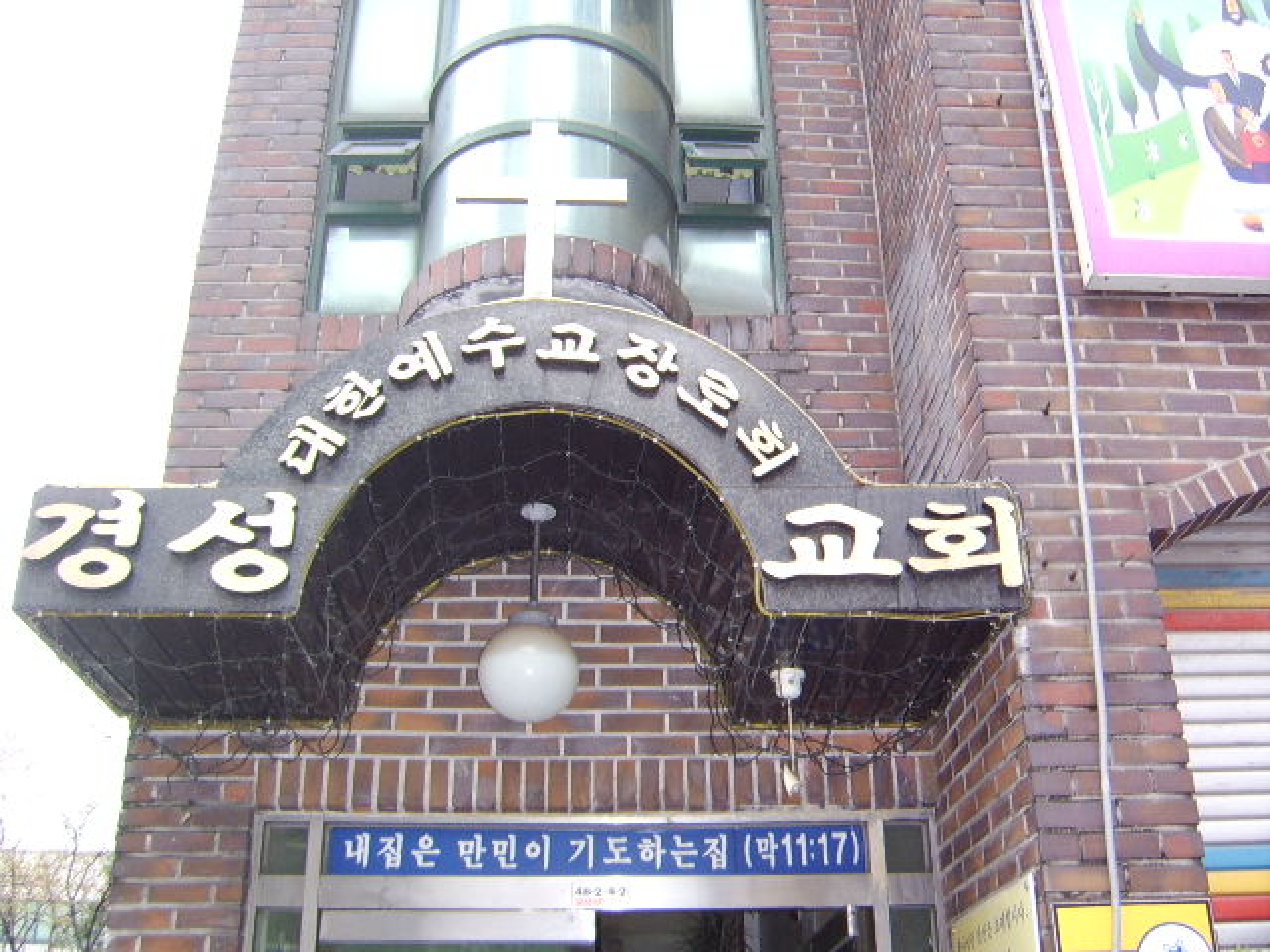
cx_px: 635
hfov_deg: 58.4
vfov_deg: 45.4
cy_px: 476
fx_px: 1137
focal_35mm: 31
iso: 200
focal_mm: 8.13
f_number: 2.7
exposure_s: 1/30
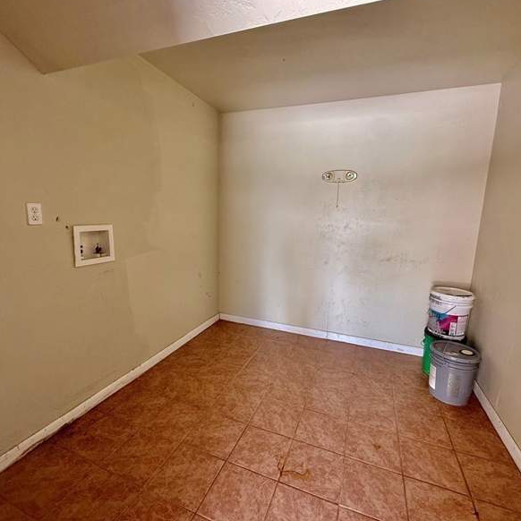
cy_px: 260
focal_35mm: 17
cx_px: 257
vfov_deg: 84.0
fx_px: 289
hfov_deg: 84.0
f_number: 2.2
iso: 200
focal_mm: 2.22
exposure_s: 1/99
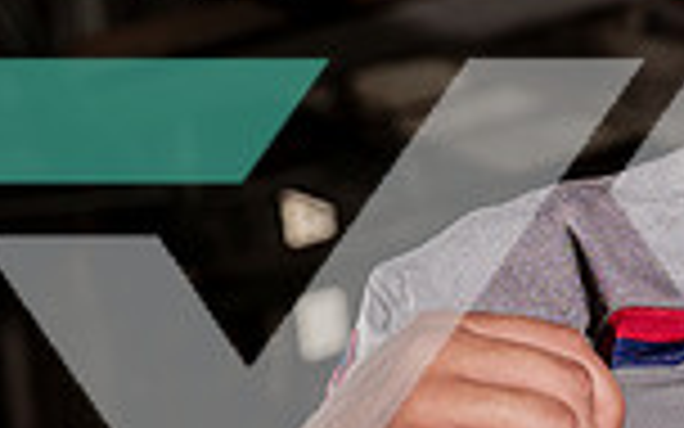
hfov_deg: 9.1
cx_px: 1004
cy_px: 300
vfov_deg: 5.8
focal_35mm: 225
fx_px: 4194
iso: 320
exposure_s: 1/250
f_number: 5.6
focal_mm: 53
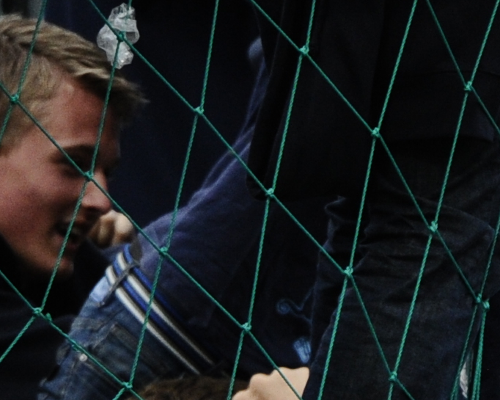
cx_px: 1435
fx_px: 30323
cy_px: 655
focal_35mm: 2050
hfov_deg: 0.9
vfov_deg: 0.8
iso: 2000
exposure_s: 1/500
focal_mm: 350
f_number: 4
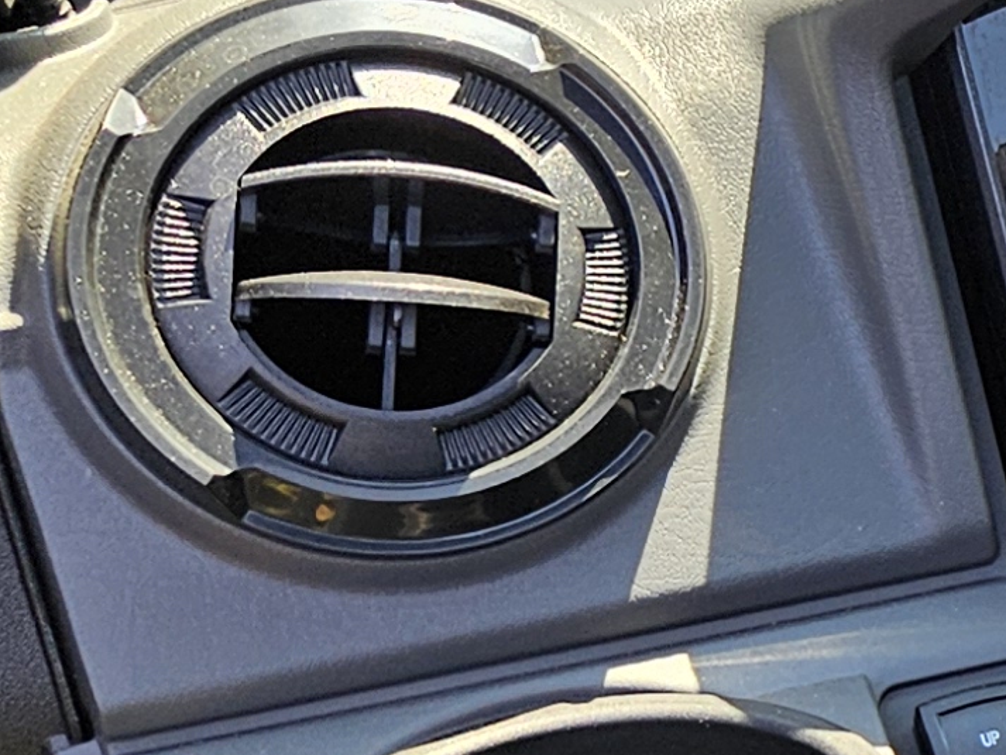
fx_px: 3750
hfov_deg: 12.2
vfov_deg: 11.5
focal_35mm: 129
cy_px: 477
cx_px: 2427
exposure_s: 1/180
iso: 32
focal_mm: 5.4
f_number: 1.8
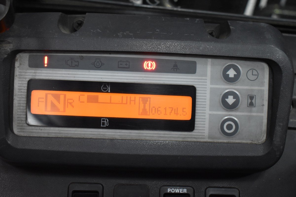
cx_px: 148
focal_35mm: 57
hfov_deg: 35.1
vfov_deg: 23.8
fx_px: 469
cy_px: 98
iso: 2000
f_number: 4.8
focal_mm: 38
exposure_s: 1/60
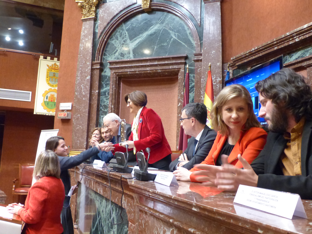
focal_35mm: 35
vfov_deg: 40.7
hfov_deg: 52.6
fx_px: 315
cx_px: 156
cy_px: 117
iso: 800
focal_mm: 6.3
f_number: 2.8
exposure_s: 1/40
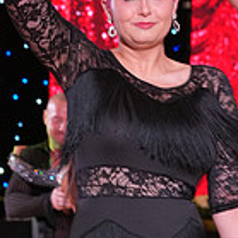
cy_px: 296
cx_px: 213
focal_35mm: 248
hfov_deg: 7.0
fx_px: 1929
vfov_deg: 7.0
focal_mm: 70
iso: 1250
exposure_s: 1/100
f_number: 5
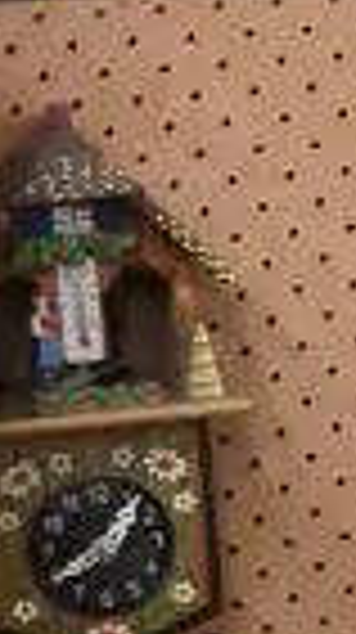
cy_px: 773
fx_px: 4528
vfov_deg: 7.9
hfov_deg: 4.2
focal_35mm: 269
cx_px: 1474
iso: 3200
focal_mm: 17
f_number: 4
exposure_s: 1/80
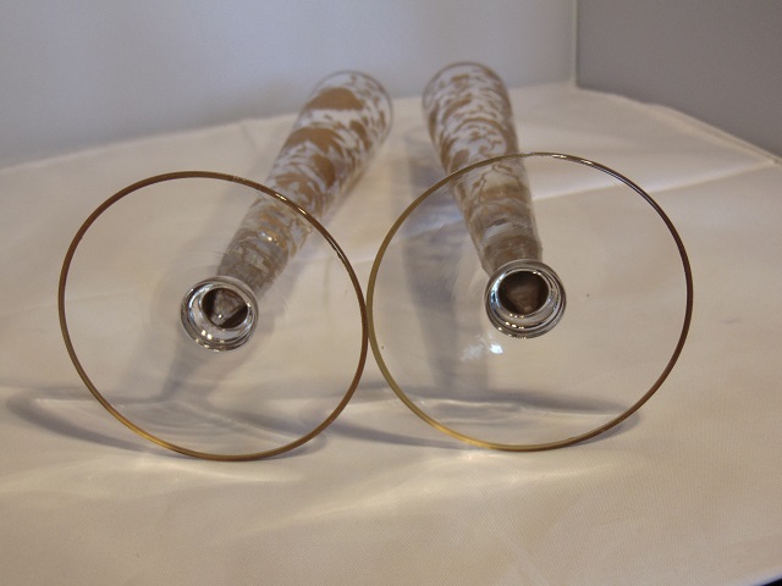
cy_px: 293
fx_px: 949
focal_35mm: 42
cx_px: 391
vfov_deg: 34.3
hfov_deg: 44.8
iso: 80
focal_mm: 7.6
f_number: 3.3
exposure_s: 1/50
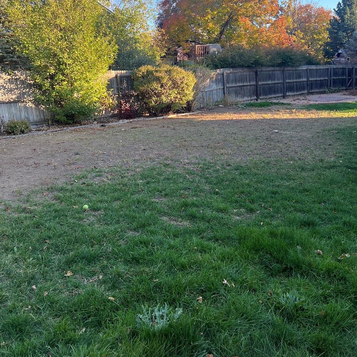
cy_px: 126
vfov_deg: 51.8
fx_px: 362
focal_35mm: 31
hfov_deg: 52.5
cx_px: 178
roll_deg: +3.4
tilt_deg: -7.2
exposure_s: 1/544
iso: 50
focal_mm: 5.7
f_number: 1.5
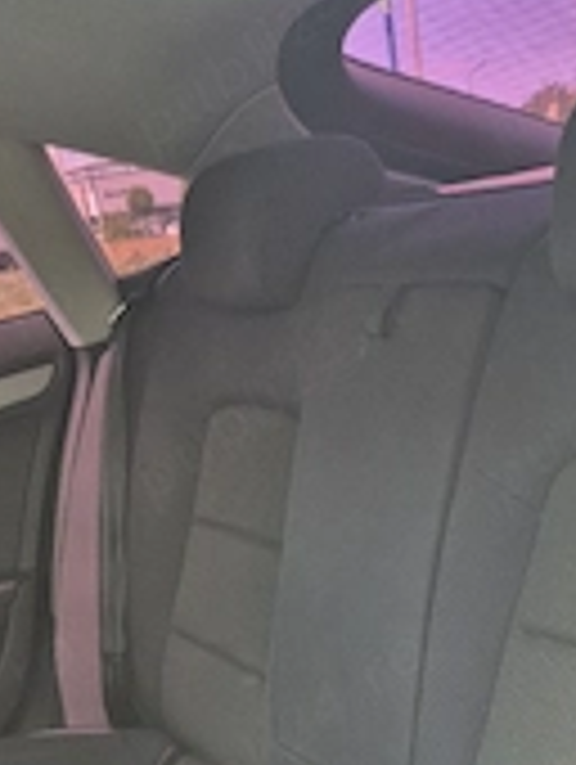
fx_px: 1195
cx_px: 369
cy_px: 796
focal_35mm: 54
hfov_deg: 27.0
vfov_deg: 32.2
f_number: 1.8
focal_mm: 5.4
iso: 40
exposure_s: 1/182
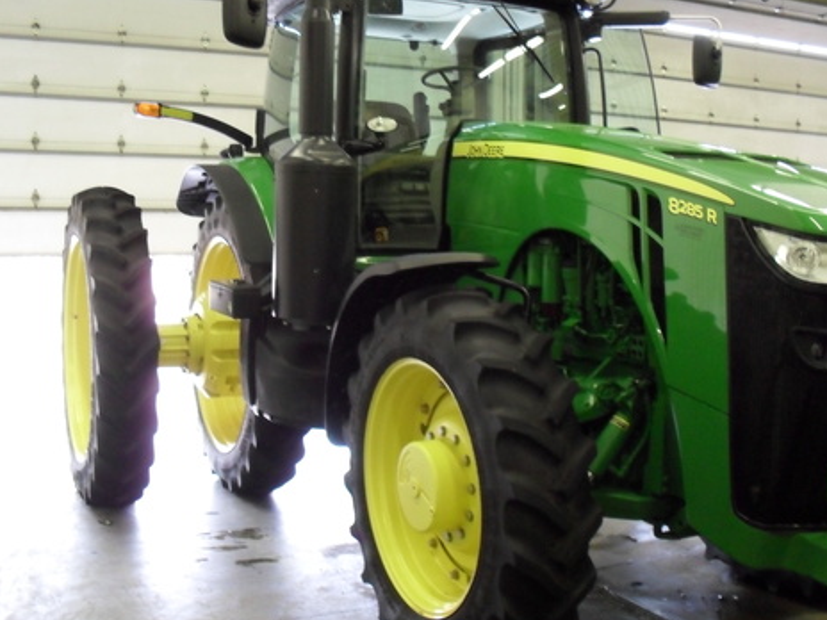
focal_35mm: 41
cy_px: 290
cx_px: 438
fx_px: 980
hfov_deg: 45.8
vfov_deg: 35.1
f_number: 3.2
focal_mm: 6.3
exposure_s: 1/15
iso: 400
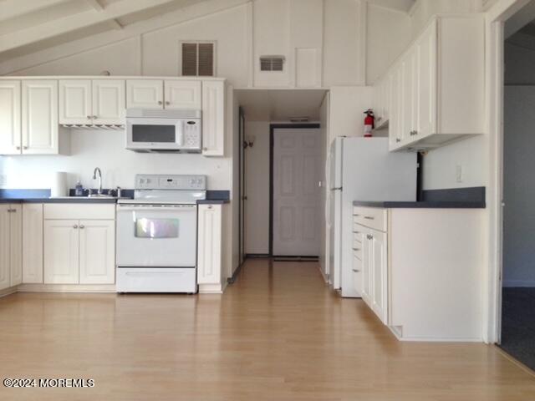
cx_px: 268
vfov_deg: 40.7
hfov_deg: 52.6
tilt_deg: -1.0
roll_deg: -0.2
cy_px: 200
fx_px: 541
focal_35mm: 35
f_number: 2.4
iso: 80
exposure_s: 1/20
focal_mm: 4.28
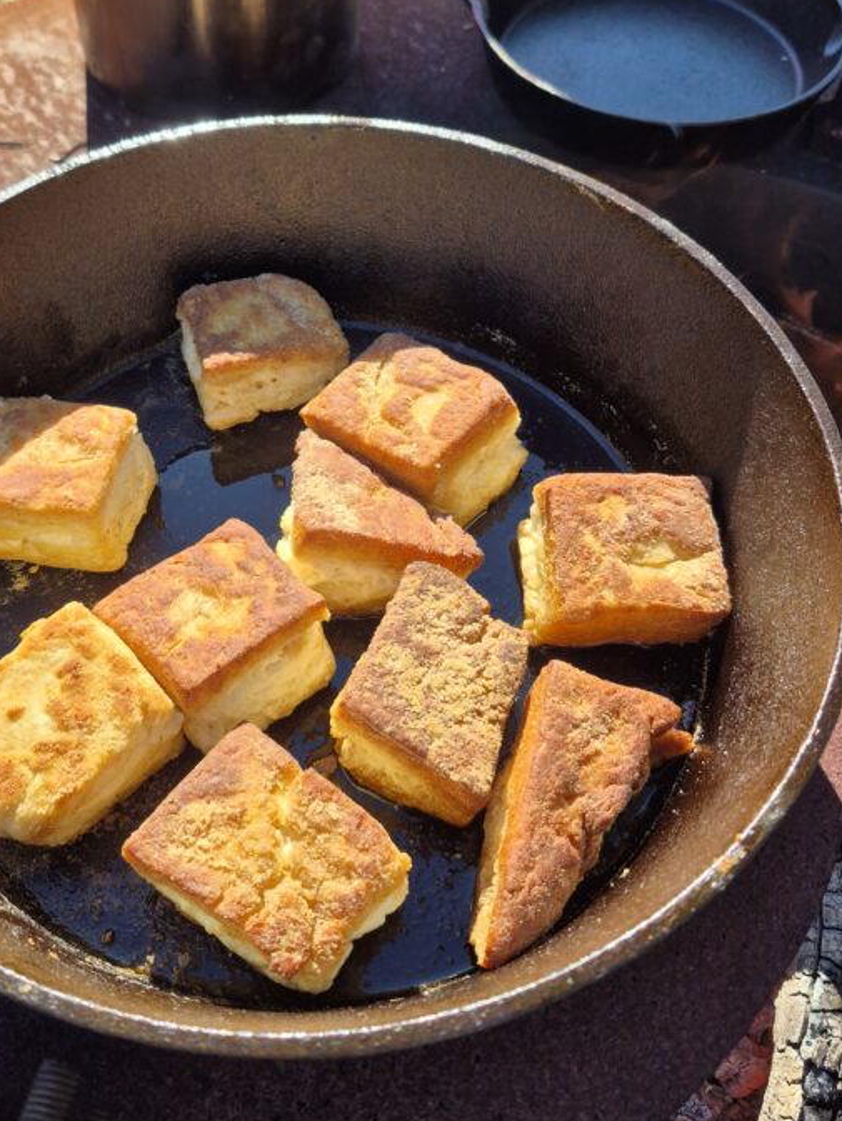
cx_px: 353
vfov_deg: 52.2
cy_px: 435
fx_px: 1135
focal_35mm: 35
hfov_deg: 40.6
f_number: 1.8
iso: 25
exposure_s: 1/1028
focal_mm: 5.4
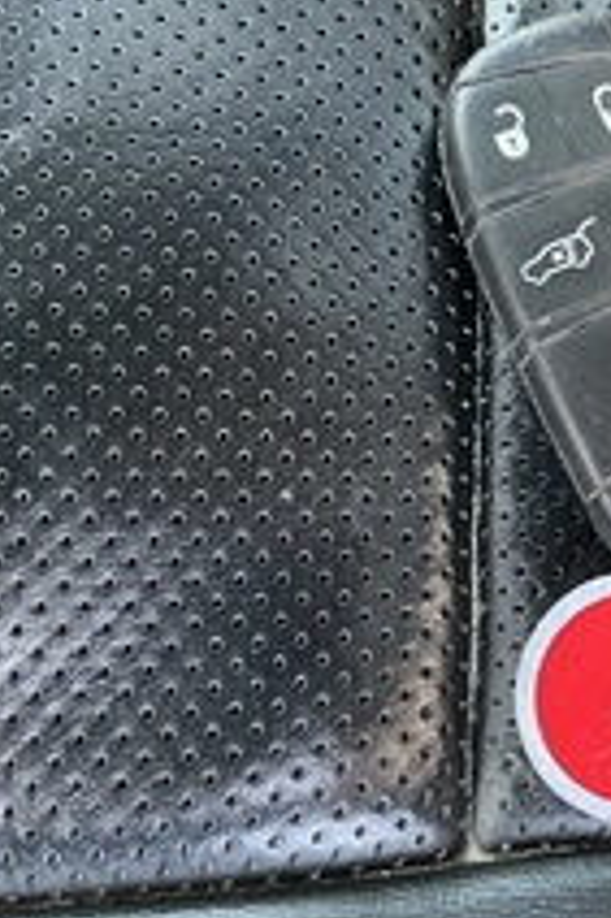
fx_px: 1402
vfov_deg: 36.2
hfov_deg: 23.5
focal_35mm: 55
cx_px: 620
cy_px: 385
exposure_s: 1/60
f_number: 1.8
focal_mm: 3
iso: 160
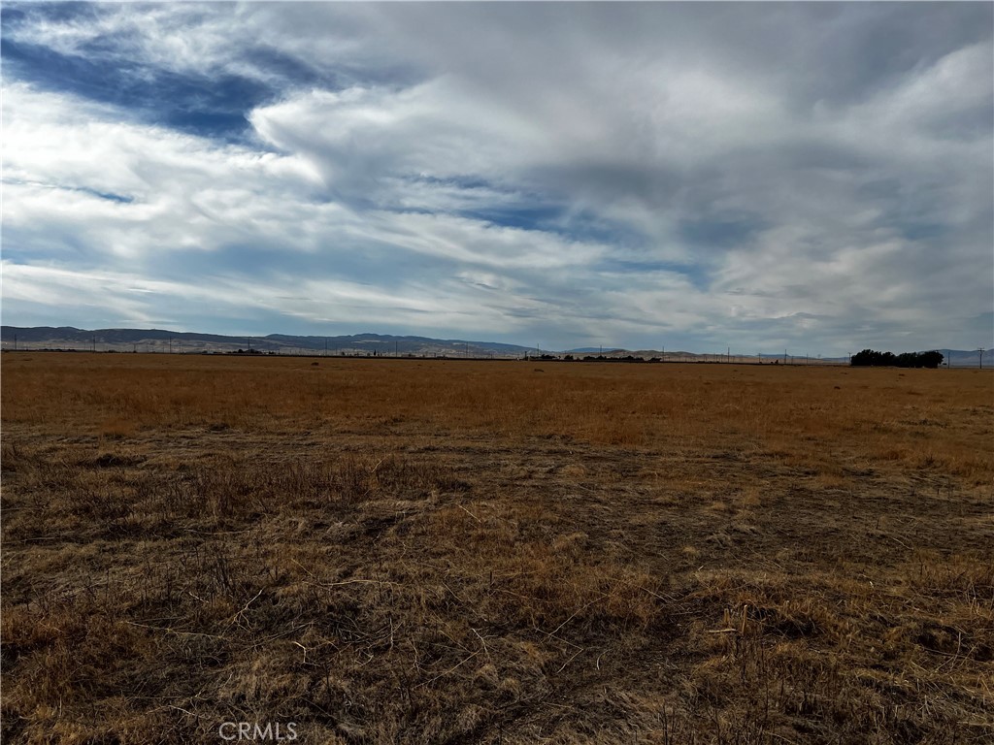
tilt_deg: -0.5
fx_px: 747
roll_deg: -1.0
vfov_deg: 53.1
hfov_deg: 67.3
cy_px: 372
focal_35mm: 26
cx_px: 497
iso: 50
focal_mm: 5.7
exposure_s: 1/8696
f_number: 1.5
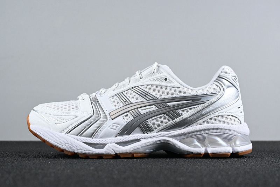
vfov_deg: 21.1
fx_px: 502
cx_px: 140
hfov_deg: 31.2
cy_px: 94
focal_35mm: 64
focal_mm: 43
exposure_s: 1/125
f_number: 6
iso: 500
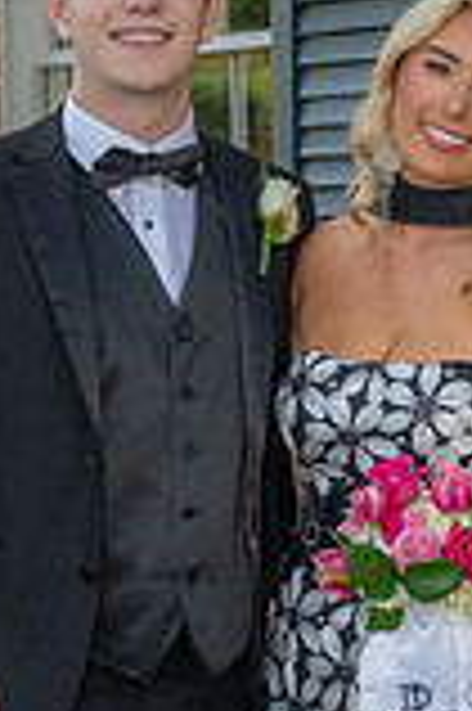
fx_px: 2917
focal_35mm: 148
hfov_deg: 9.2
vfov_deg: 13.8
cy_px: 598
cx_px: 364
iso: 1800
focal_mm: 52
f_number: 6.3
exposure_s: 1/125
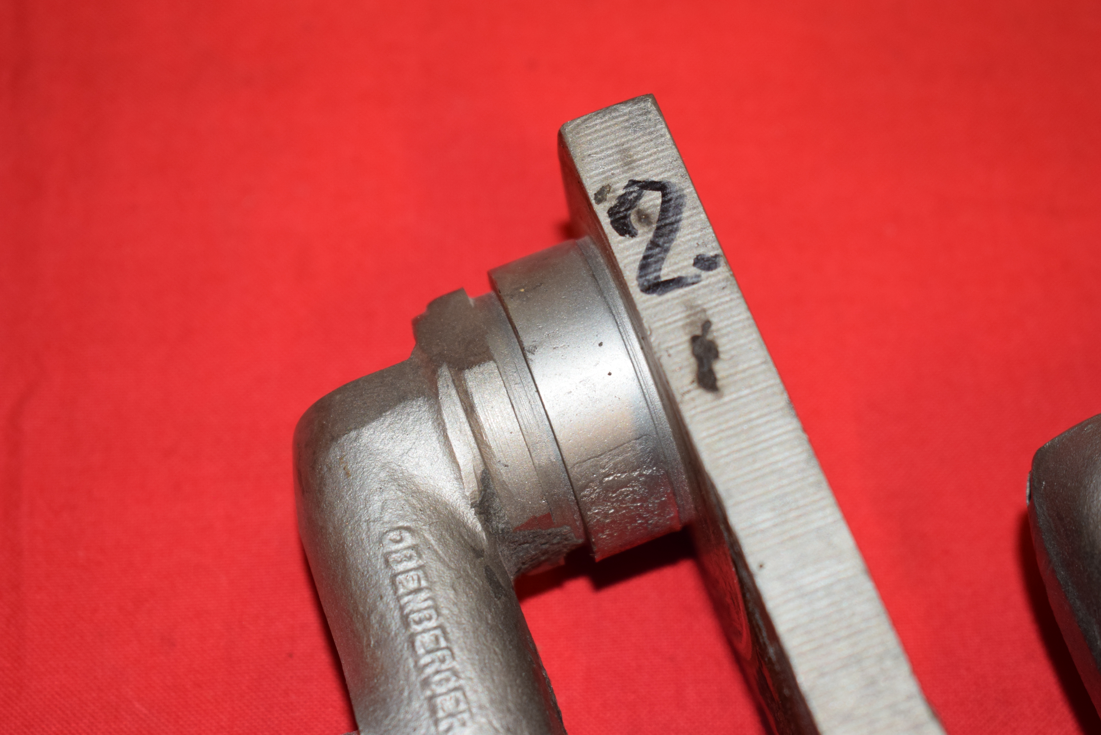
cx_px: 550
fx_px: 2524
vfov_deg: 16.6
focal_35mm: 82
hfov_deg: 24.6
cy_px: 368
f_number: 5.6
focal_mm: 55
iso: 640
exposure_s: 1/60
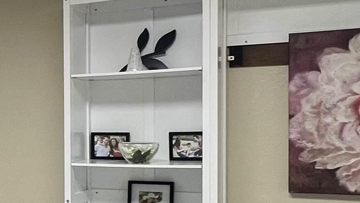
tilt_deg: -2.3
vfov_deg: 18.5
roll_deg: +1.7
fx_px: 621
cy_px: 142
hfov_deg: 26.1
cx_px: -140
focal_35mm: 65
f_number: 1.8
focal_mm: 1.57
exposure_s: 1/120
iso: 250
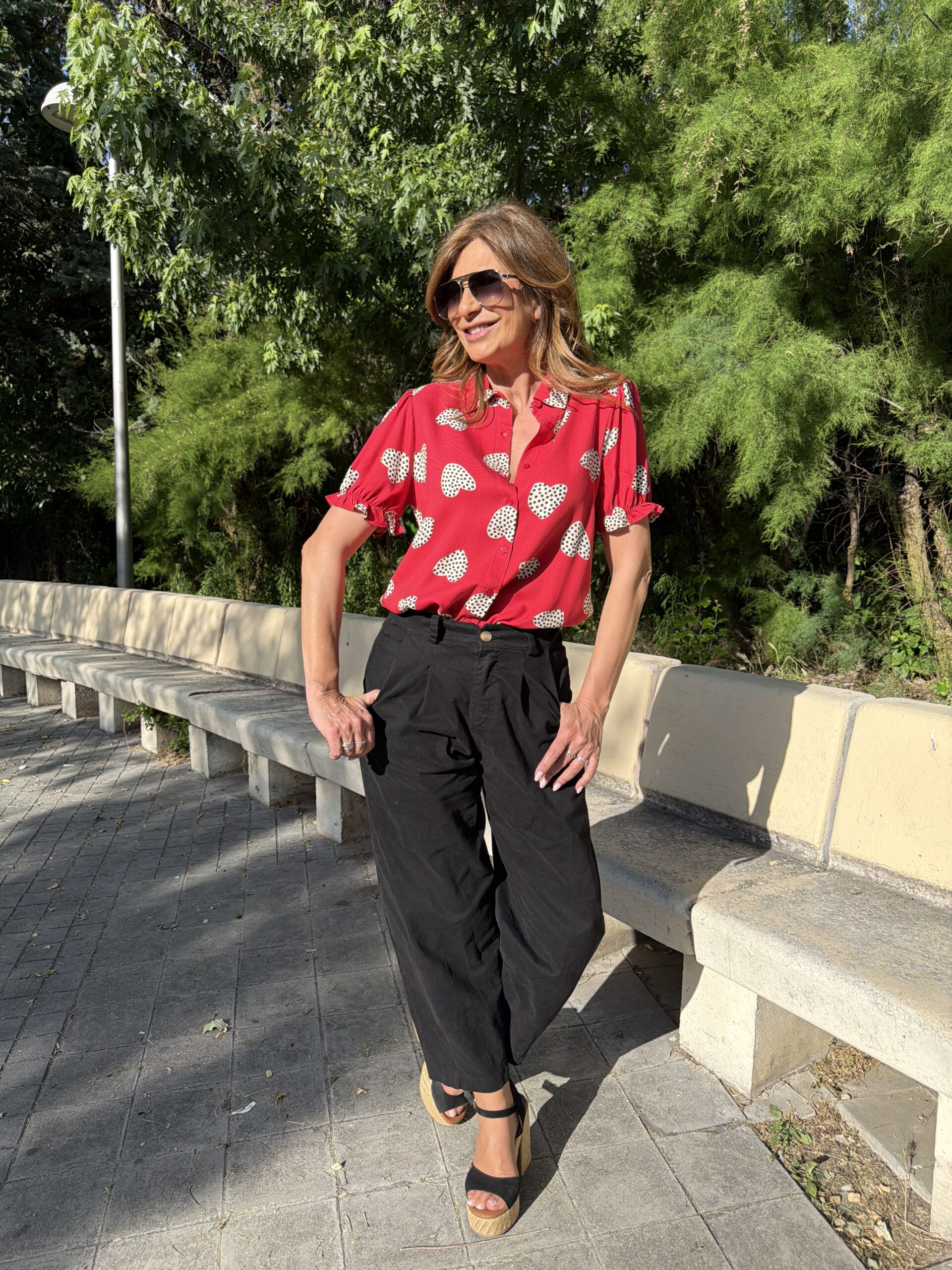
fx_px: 880
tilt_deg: -6.5
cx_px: 476
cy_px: 635
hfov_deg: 56.8
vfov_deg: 71.6
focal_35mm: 24
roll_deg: +0.0
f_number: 1.78
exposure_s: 1/2703
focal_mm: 6.76
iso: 80
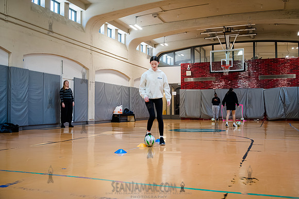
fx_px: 291
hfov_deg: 54.3
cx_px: 150
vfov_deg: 37.7
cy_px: 100
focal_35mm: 35
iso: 8000
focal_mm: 35
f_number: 4
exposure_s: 1/1000
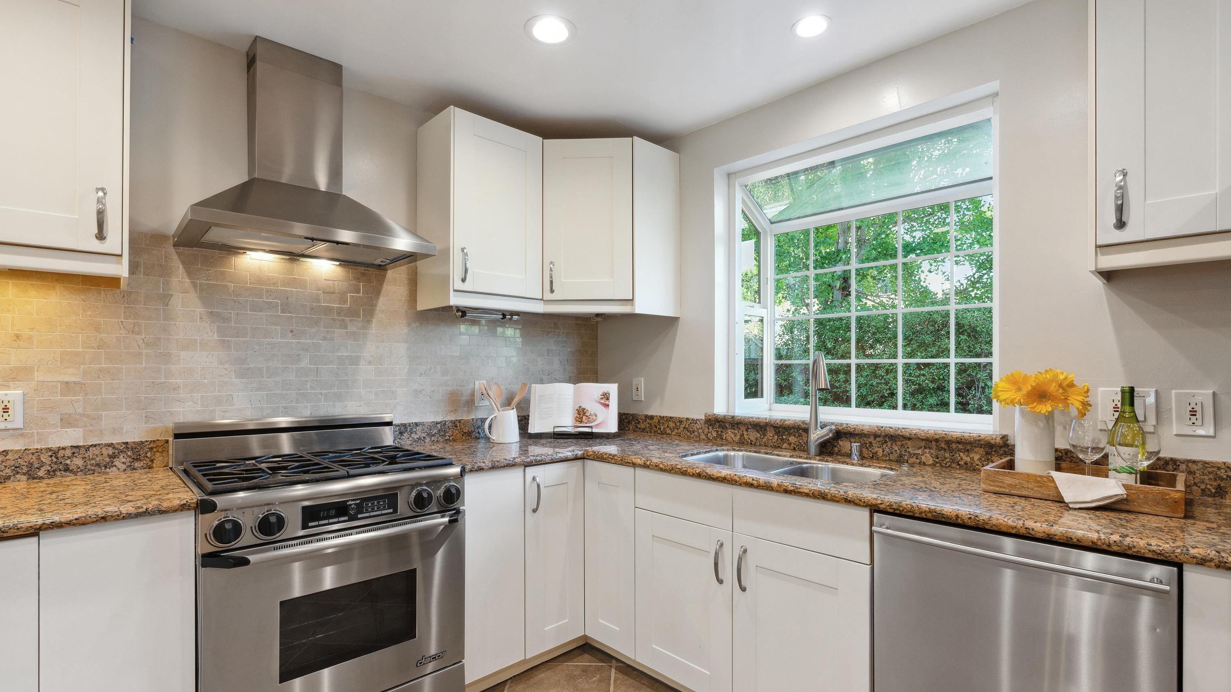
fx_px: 555
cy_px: 374
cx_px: 621
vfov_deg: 63.8
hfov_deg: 95.9
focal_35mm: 17
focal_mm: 16
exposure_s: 1/10
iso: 320
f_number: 9
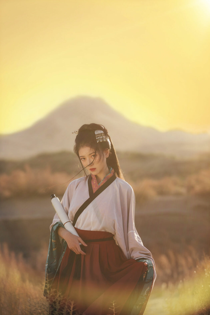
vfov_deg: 20.6
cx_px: 105
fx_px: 866
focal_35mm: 99
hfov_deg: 13.8
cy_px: 158
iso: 100
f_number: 3.2
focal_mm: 100
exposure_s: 1/500
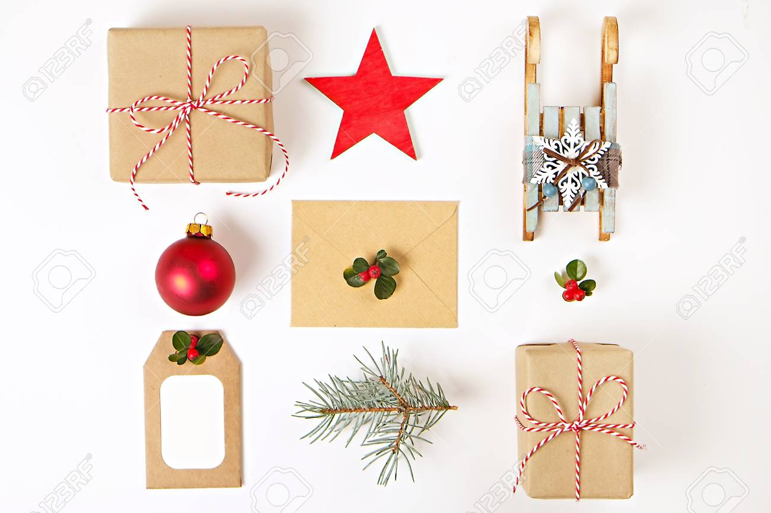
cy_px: 256
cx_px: 386
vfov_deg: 16.4
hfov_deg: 24.5
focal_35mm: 83
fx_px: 1777
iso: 200
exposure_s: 1/125
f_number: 8
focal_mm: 55
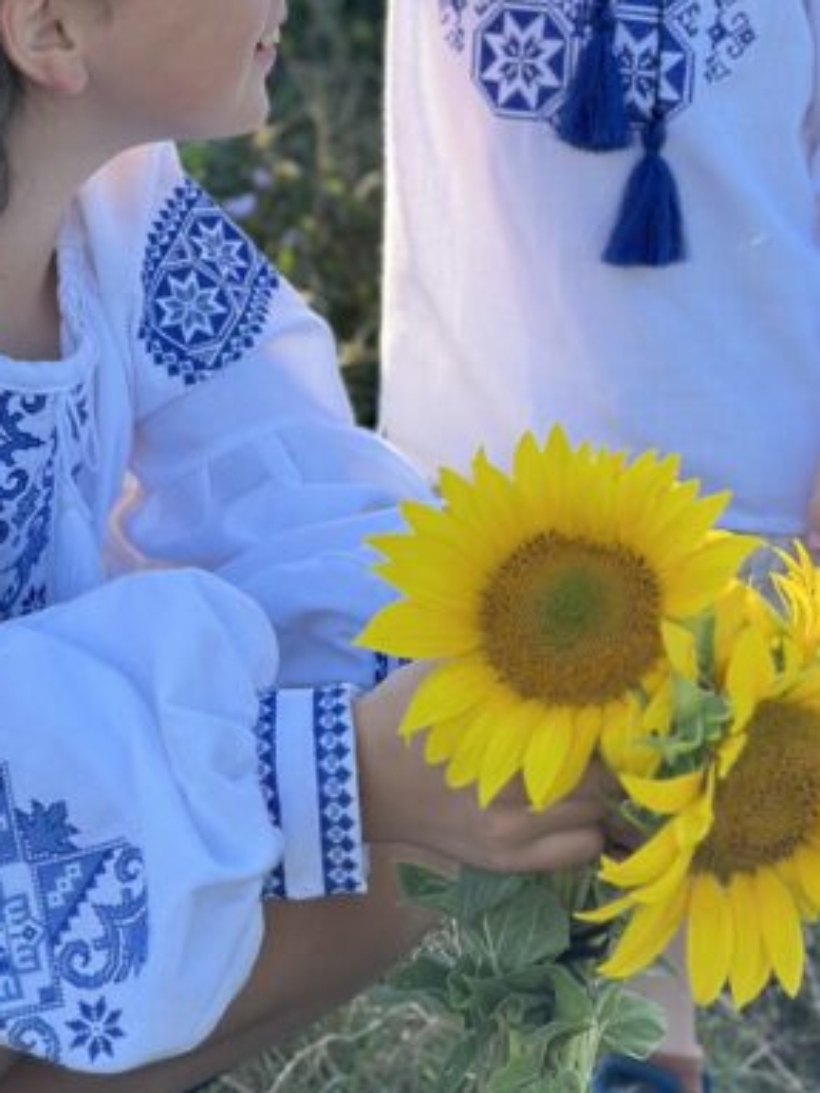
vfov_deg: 19.7
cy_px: 260
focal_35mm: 99
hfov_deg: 14.9
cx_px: 354
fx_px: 3127
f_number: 1.78
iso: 80
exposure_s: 1/1171
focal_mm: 6.86
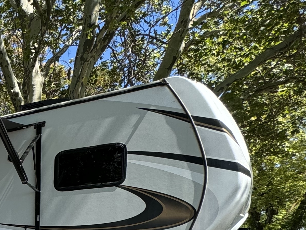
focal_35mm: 47
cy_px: 284
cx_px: -178
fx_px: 416
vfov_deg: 26.9
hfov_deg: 26.2
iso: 40
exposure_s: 1/501
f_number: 2.2
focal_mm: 2.22
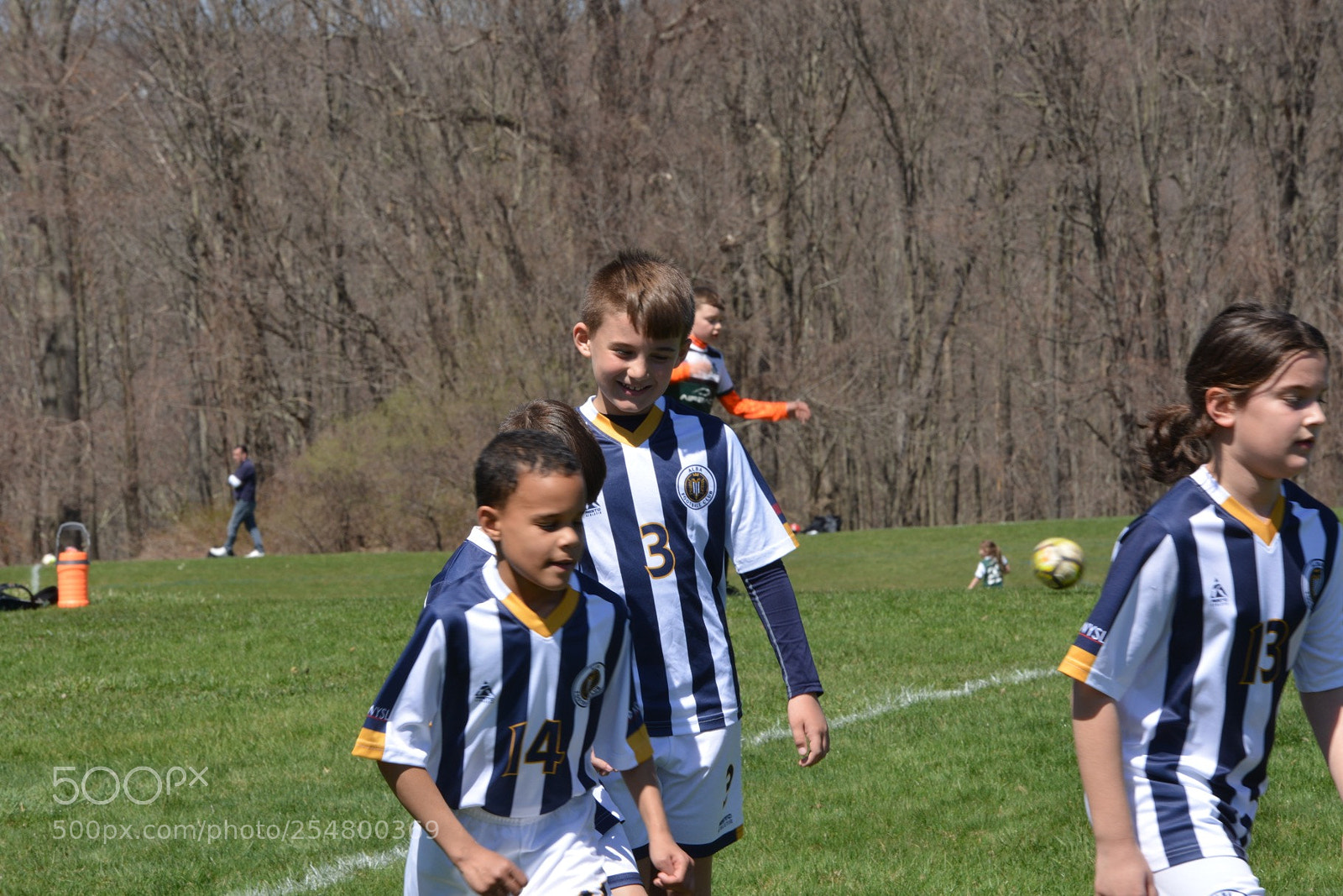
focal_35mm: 165
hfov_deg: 12.5
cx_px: 672
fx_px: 6156
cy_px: 448
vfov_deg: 8.3
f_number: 22
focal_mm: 165
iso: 500
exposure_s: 1/160
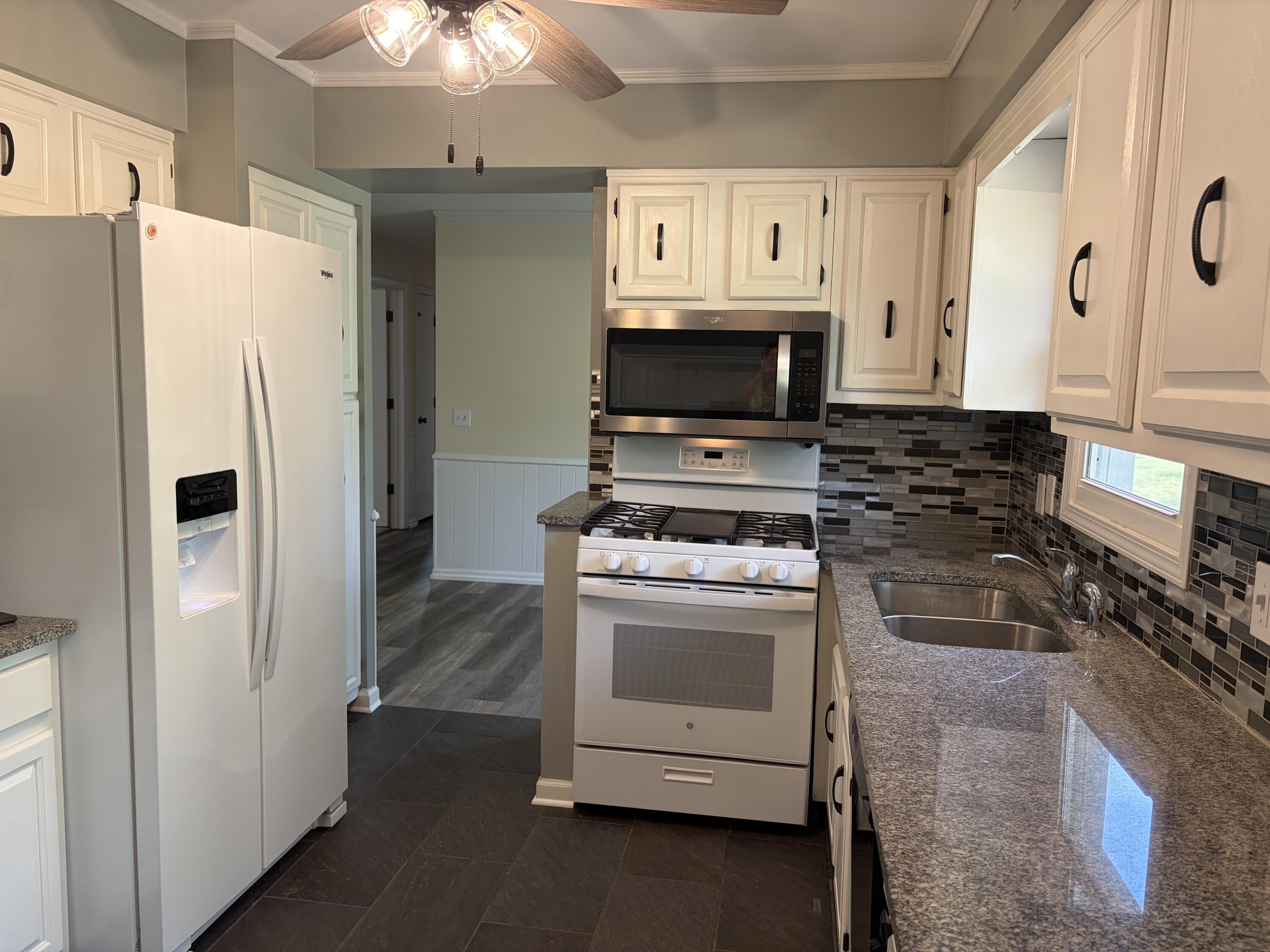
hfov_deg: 67.3
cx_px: 635
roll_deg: -0.9
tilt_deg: -6.6
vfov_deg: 53.1
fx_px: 954
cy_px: 476
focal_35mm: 26
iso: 100
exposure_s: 1/60
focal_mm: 5.96
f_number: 1.6
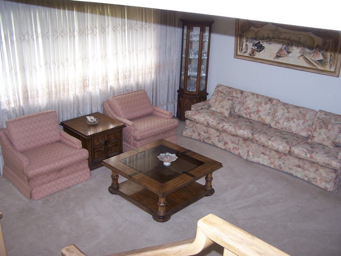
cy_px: 128
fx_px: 374
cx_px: 170
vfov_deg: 37.7
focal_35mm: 38
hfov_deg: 49.0
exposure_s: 1/60
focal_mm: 6.3
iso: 140
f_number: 2.8
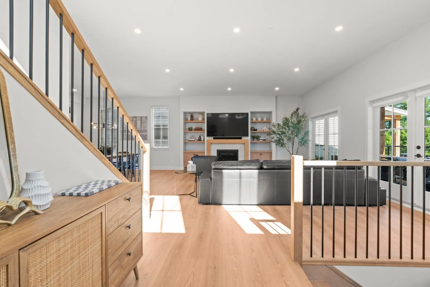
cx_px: 215
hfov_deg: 96.7
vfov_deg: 73.8
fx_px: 191
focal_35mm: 16
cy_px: 144
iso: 100
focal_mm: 16
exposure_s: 1/2
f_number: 10
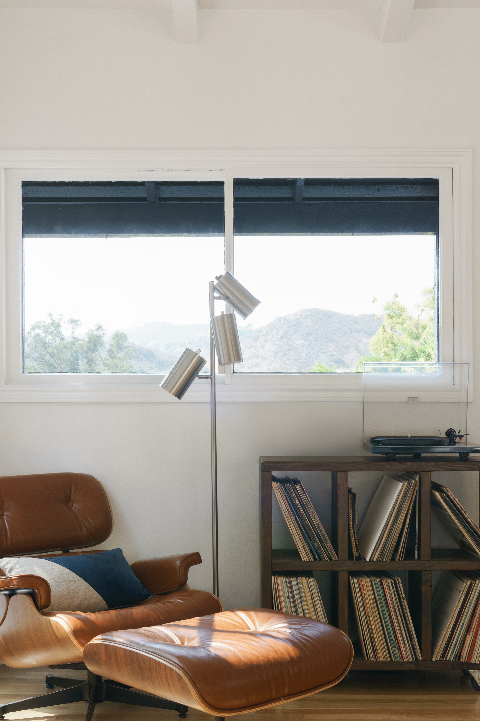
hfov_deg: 27.5
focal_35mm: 49
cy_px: 415
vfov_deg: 40.2
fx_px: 980
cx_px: 233
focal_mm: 41
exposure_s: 1/13
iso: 250
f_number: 11
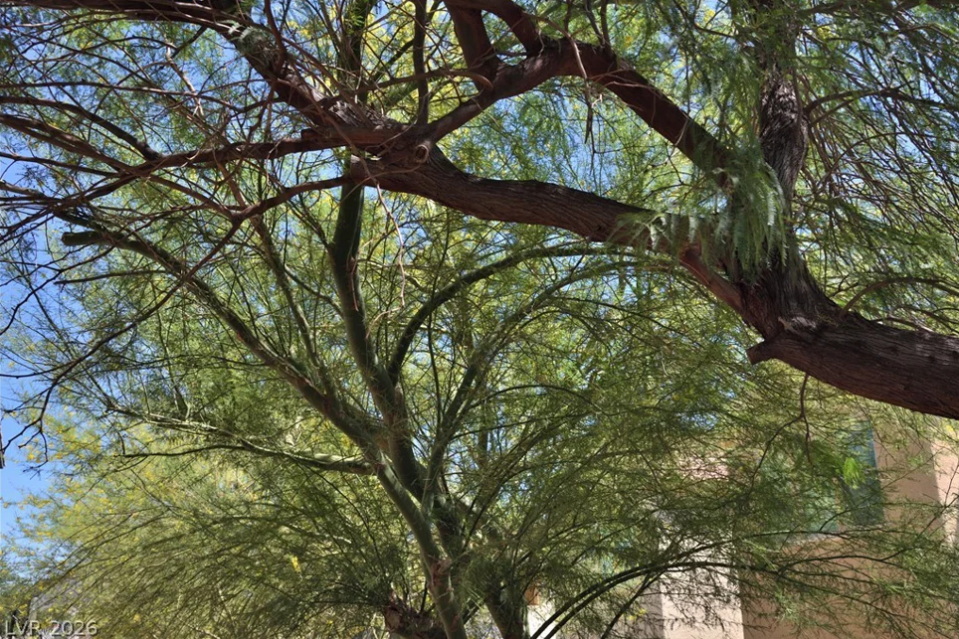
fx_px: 906
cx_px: 508
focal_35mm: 34
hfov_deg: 55.8
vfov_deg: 38.9
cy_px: 304
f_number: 8
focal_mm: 32
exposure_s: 1/200
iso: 100
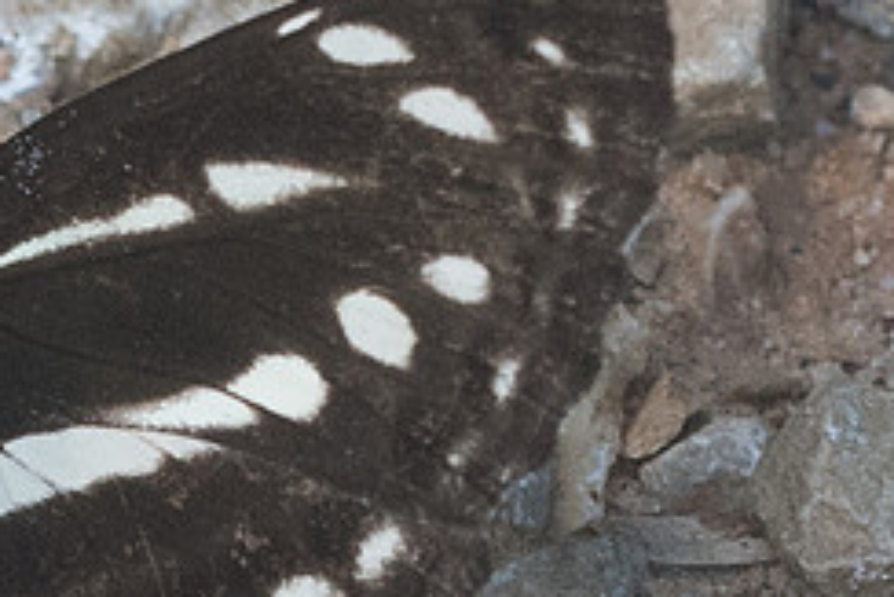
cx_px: -119
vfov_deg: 0.7
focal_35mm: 1905
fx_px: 47334
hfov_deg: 1.1
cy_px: 663
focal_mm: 150
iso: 1000
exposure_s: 1/400
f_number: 6.3
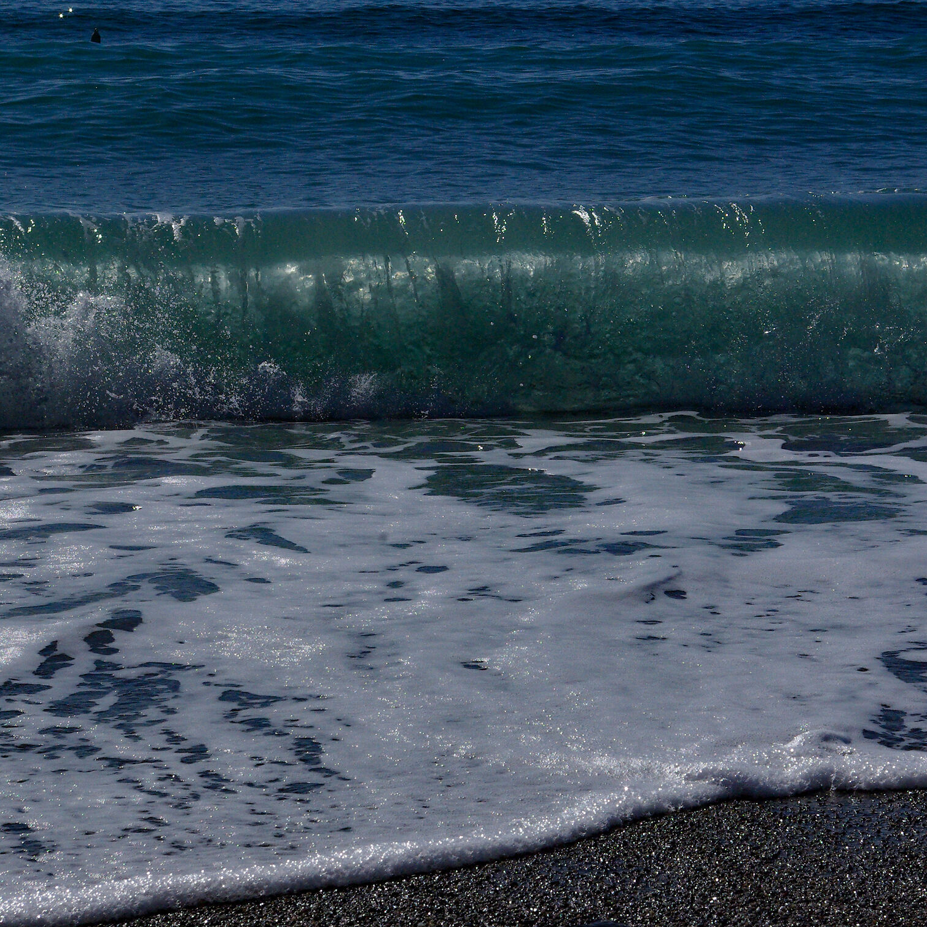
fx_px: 3384
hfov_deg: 15.6
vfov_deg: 15.6
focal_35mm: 112
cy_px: 435
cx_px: 599
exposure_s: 1/3000
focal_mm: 55
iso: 560
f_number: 13
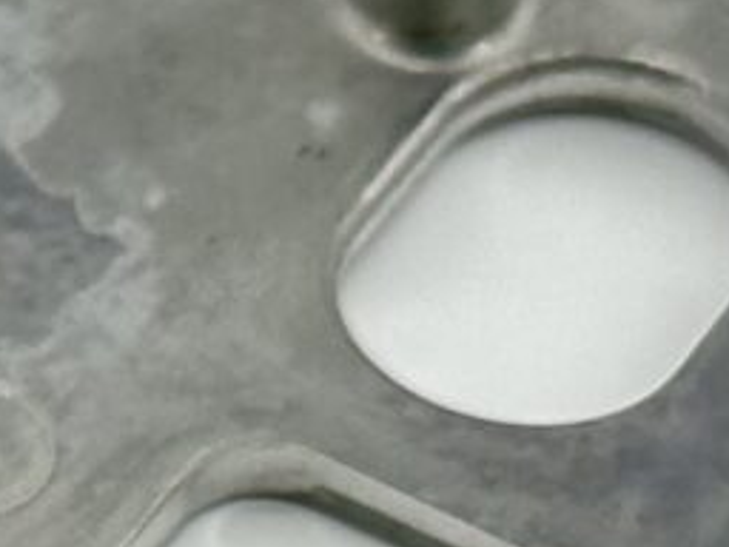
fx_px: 8087
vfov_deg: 3.9
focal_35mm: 384
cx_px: -746
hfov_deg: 5.1
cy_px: 667
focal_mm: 6.86
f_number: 1.78
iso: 64
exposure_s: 1/390
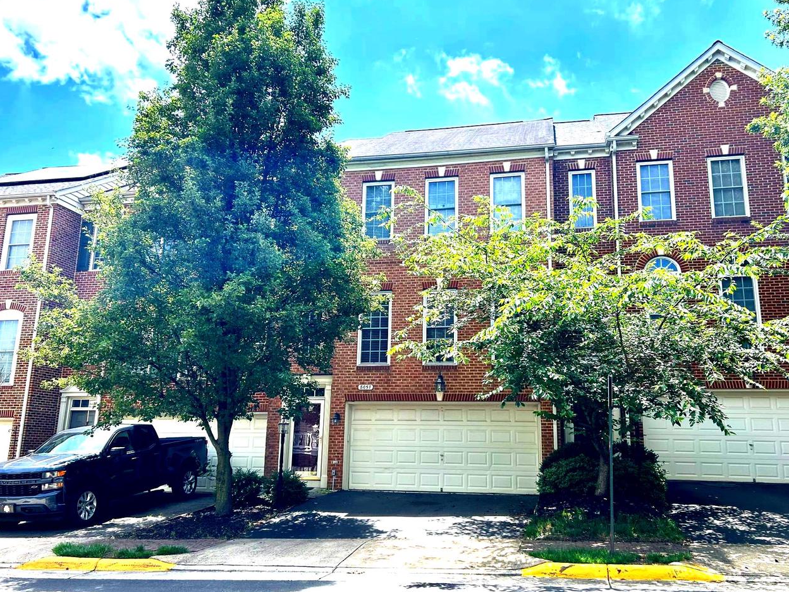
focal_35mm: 30
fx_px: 684
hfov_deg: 59.9
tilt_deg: +11.8
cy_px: 292
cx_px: 422
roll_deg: -1.2
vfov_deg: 46.8
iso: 50
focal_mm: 5.7
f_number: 1.5
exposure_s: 1/2299
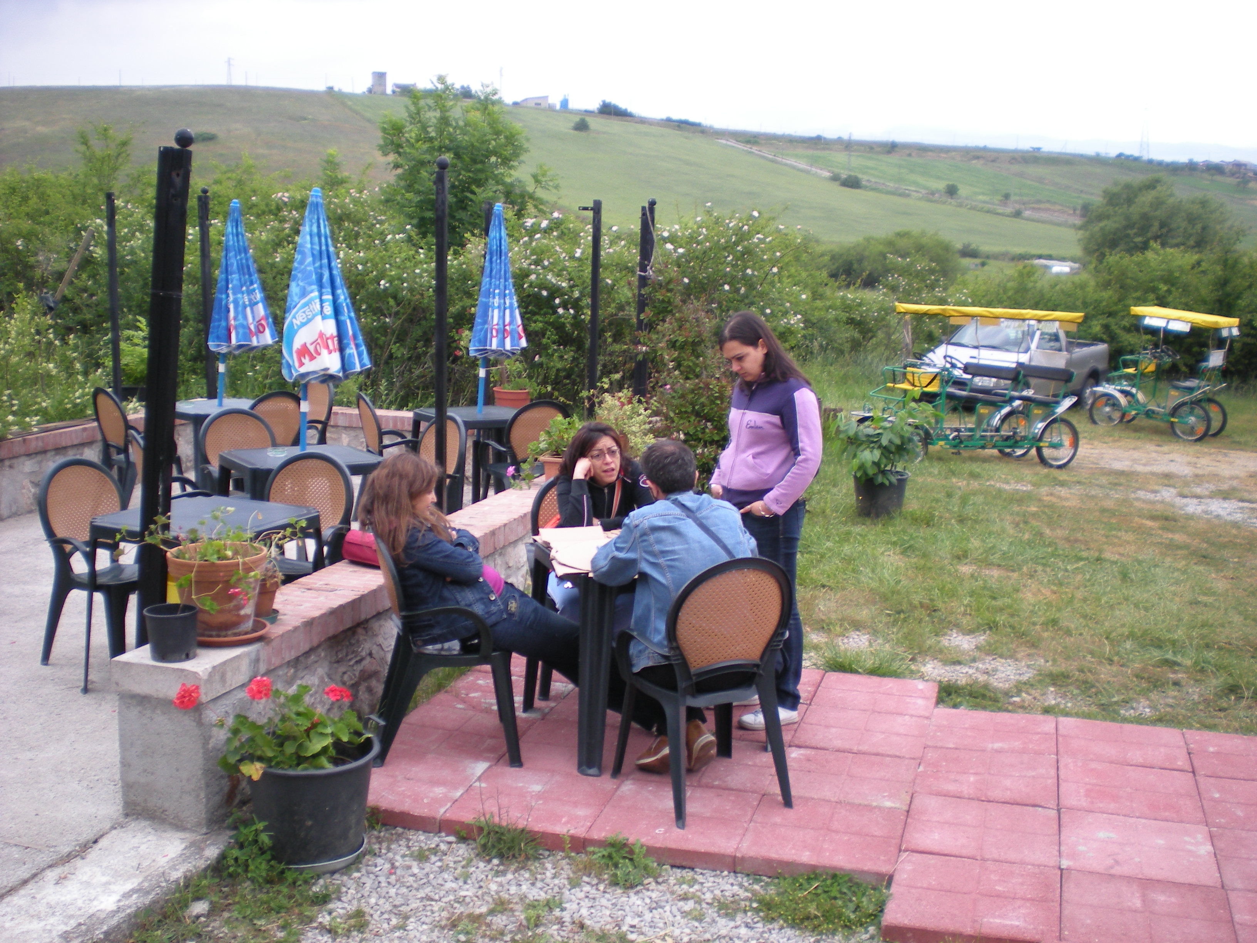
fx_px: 1380
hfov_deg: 49.0
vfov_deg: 37.7
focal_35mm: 38
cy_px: 472
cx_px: 628
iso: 77
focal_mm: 6.3
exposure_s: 1/65.7
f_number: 3.1
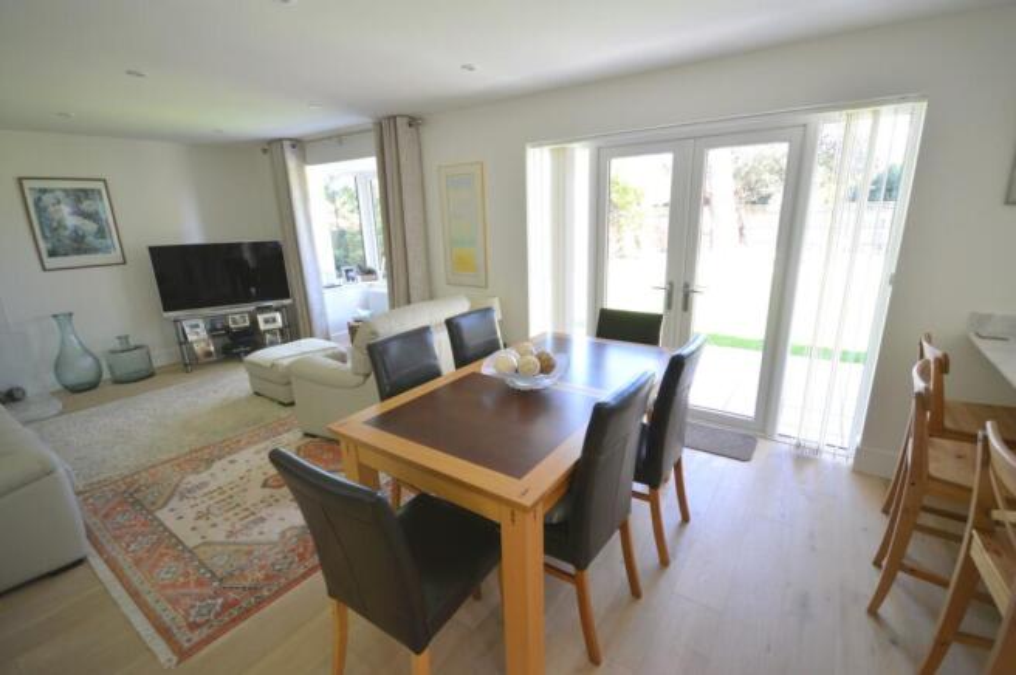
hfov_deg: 100.4
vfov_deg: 77.2
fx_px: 423
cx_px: 508
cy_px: 338
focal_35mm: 15
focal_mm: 10
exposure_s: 1/13
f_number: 4
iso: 100
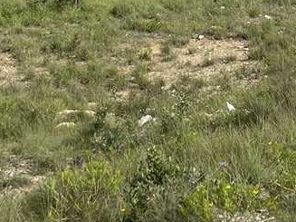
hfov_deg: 17.8
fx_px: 940
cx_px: 219
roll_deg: +0.3
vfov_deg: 12.5
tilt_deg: -1.1
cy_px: -158
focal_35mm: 110
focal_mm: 5.1
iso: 32
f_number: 1.6
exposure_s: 1/5128
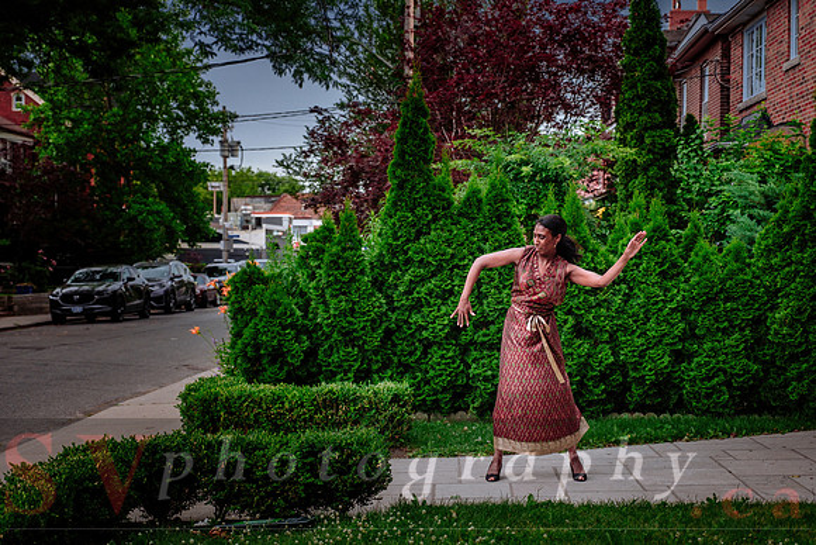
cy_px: 272
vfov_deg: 24.2
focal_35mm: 56
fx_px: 1270
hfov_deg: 35.6
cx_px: 408
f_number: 2.8
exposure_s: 1/320
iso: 500
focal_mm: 37.6
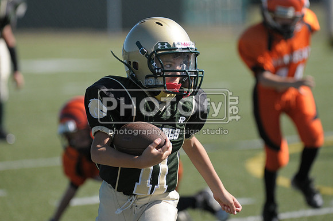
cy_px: 110
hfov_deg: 5.3
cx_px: 166
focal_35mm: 390
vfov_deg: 3.5
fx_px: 3602
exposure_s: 1/3200
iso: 640
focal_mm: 260
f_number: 4
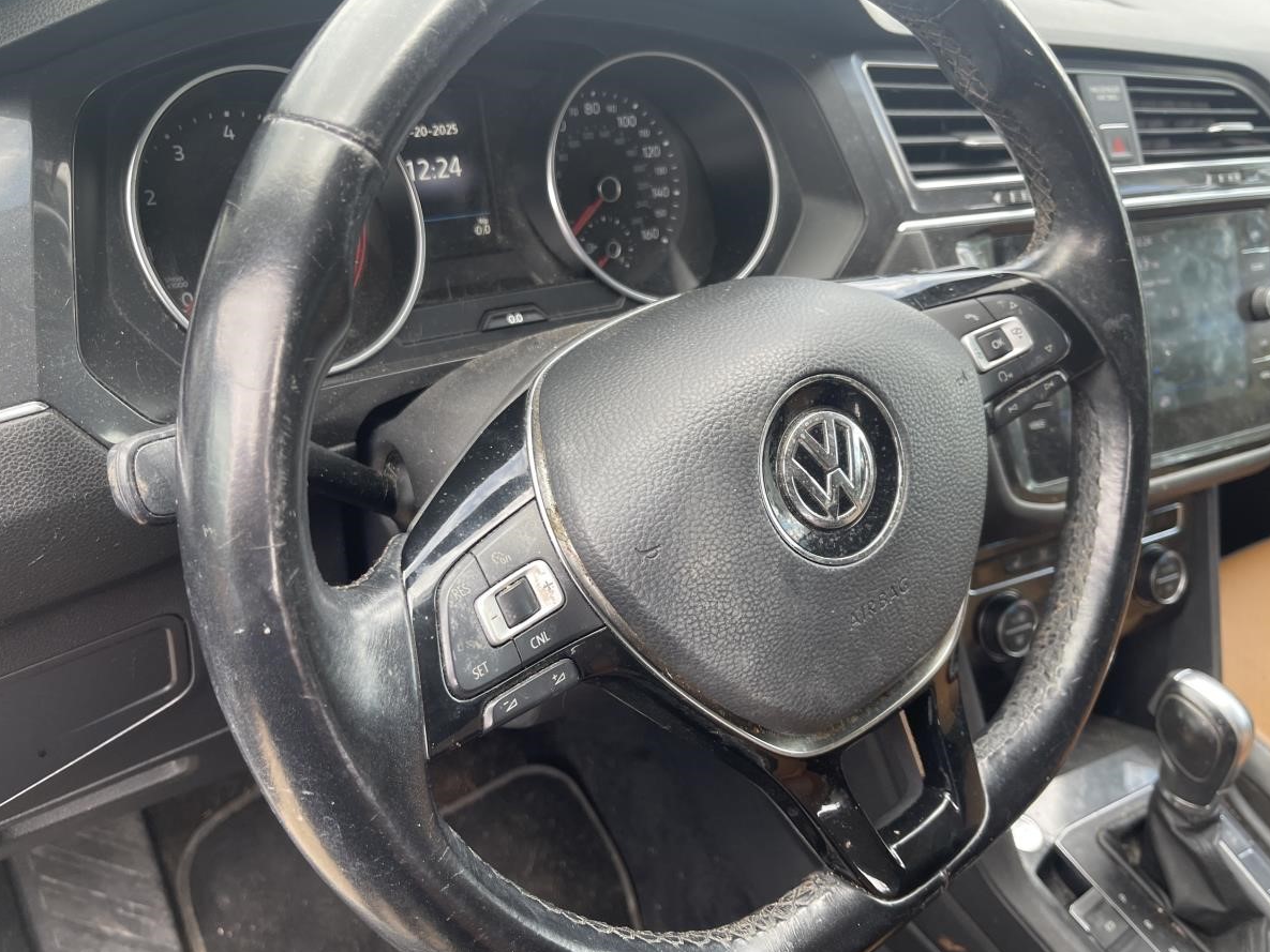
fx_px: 991
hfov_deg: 65.3
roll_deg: -8.2
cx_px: 628
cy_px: 494
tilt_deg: -37.2
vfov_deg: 51.4
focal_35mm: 27
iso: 50
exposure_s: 1/121
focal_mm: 5.1
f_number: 1.6
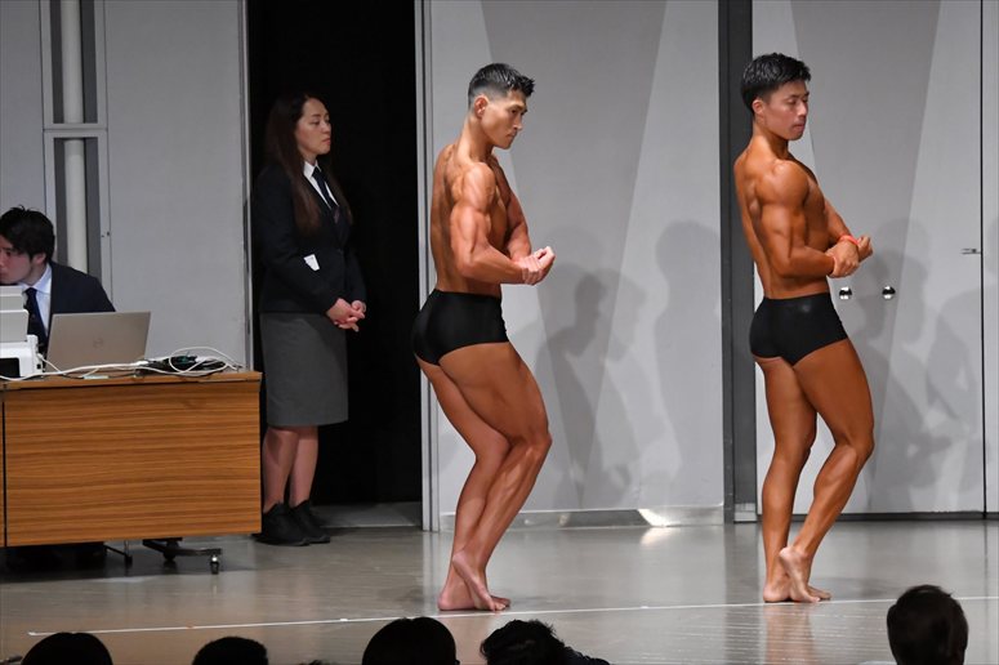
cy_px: 332
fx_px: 5603
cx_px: 500
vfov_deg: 6.8
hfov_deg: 10.2
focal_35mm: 202
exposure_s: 1/400
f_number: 5.6
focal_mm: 135
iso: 6400
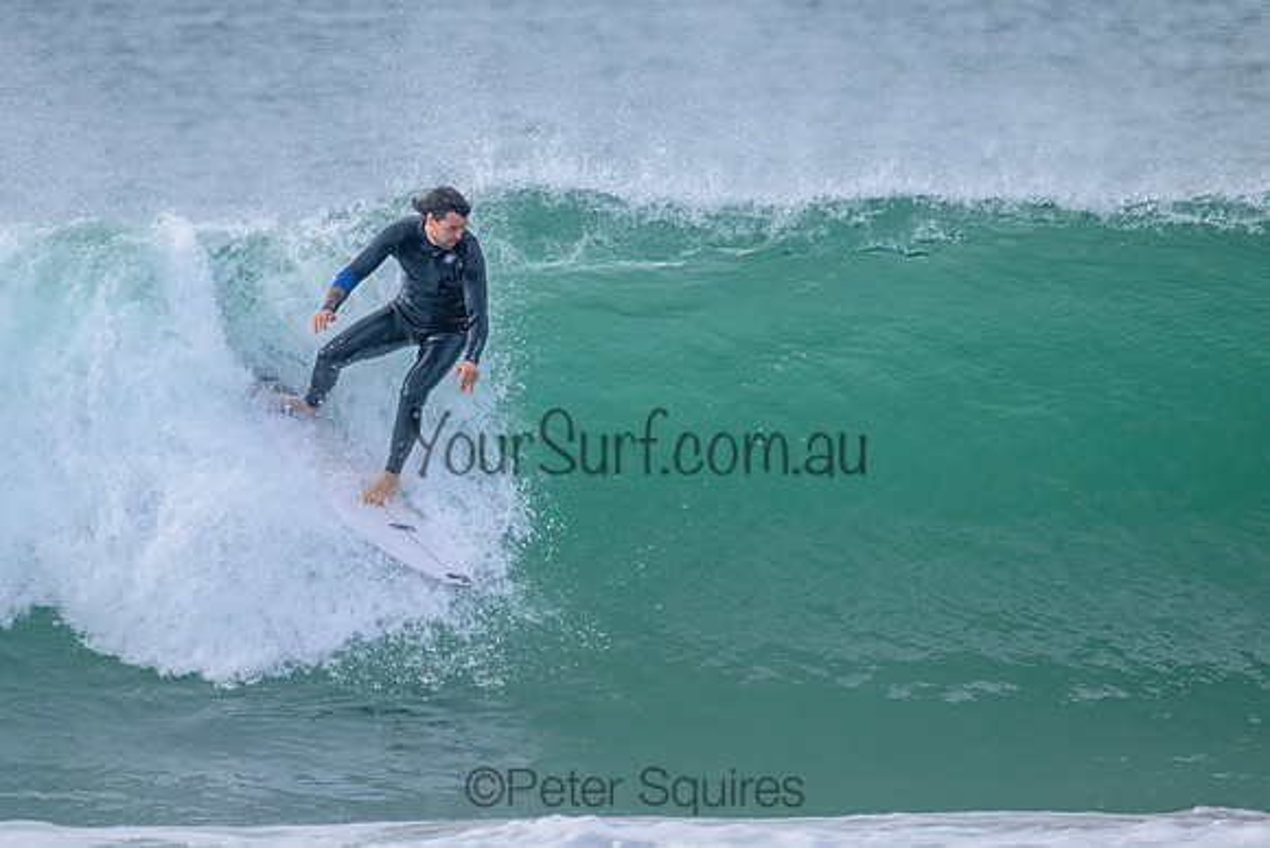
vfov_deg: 1.4
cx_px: 551
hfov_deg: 2.1
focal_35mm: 965
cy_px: 375
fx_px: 34043
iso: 1800
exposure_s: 1/1600
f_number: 11
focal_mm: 800
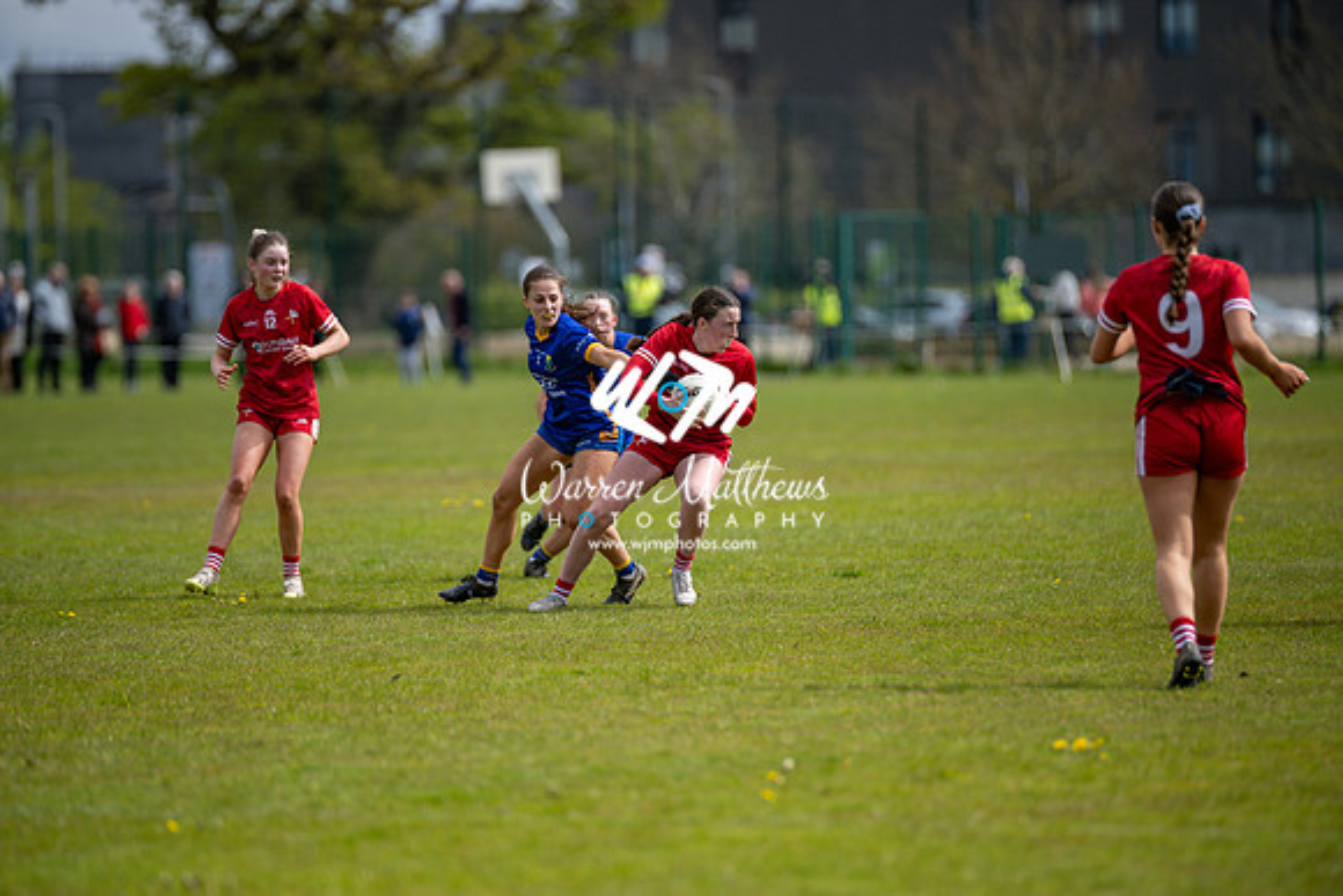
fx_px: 11194
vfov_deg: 4.6
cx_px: 672
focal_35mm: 300
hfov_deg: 6.9
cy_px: 448
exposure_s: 1/6400
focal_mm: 300
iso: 450
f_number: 2.8
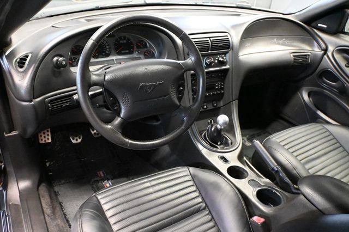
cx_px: 174
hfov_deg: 62.0
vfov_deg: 43.6
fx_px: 291
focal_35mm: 30
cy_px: 116
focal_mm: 20
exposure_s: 1/60
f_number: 3.8
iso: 11400
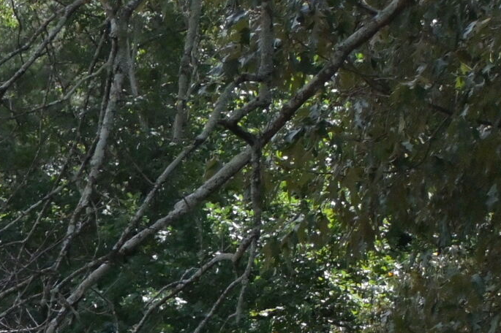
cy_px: 735
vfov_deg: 7.4
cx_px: -594
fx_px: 2434
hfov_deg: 10.5
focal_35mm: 175
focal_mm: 26
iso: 1000
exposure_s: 1/4000
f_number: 5
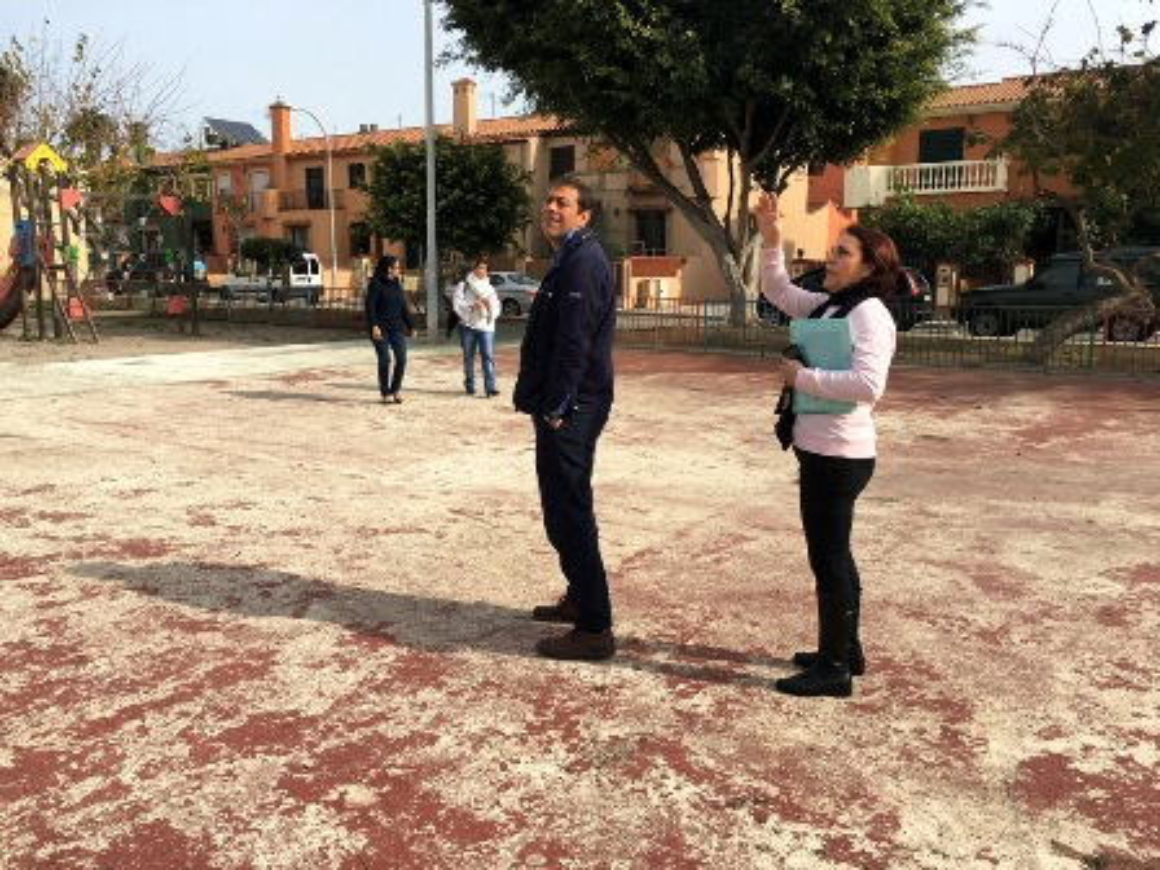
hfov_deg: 61.7
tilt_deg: -7.4
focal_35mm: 29
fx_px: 972
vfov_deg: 48.2
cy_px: 435
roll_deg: -0.7
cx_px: 580
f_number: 2.2
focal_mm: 4.15
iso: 25
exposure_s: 1/1479
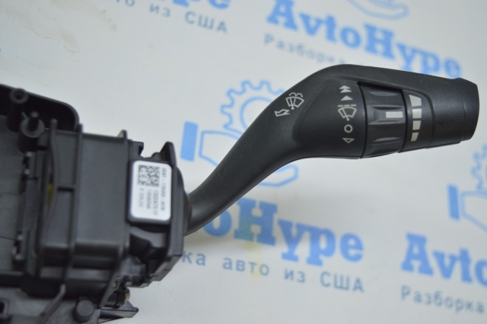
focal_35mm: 51
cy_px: 162
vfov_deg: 26.4
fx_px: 689
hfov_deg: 38.9
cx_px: 244
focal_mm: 34
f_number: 4.5
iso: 400
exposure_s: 1/60
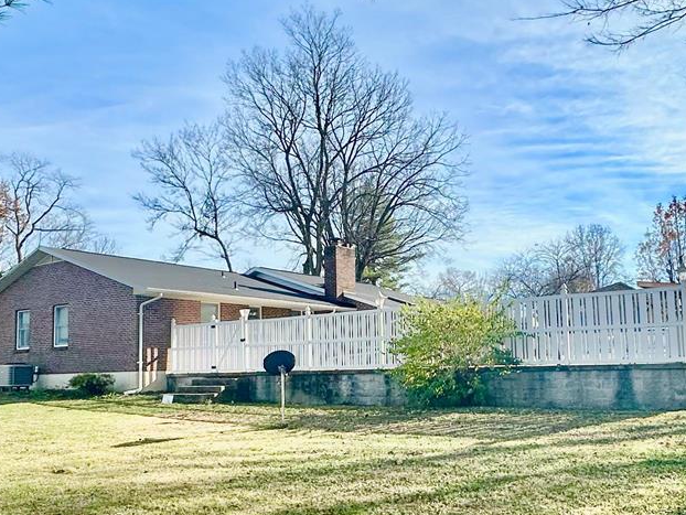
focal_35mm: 36
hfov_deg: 51.3
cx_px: 355
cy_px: 302
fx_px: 714
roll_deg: +0.8
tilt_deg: +4.9
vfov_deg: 39.6
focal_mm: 2.22
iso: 40
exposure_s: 1/1742
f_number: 2.2
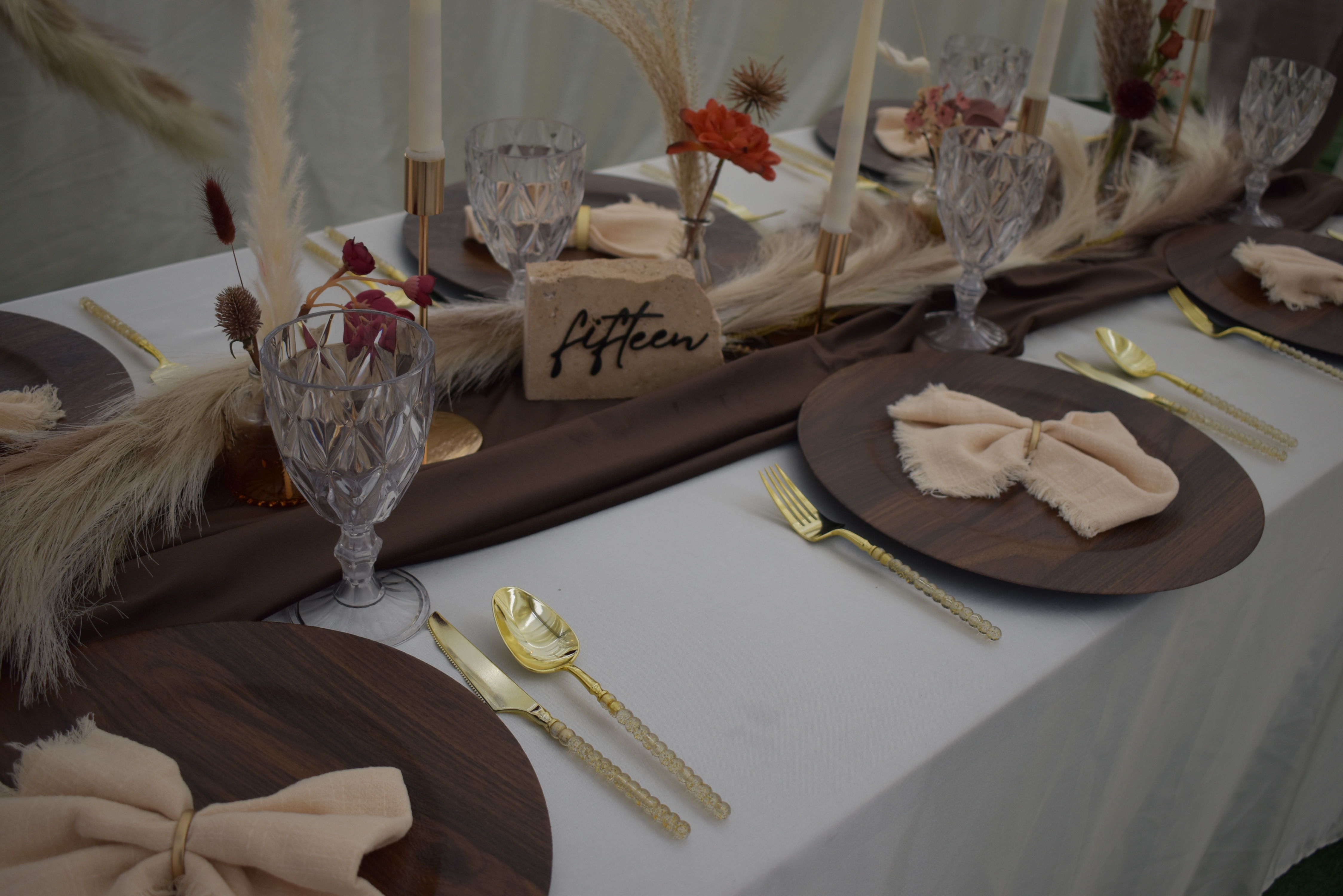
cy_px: 448
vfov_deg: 35.5
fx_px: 1399
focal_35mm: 38
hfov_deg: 51.3
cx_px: 672
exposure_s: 1/125
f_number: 4
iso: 200
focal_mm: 25
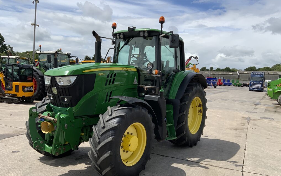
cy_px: 99
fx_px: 237
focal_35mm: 31
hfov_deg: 61.2
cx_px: 141
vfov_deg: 40.6
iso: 16
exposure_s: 1/2538
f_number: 1.8
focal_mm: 3
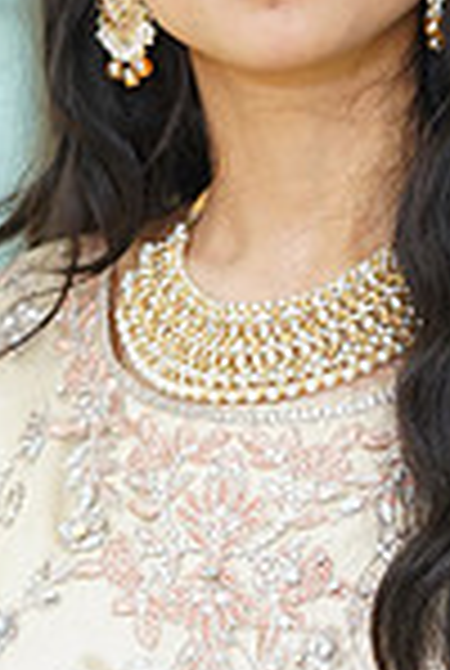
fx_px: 6158
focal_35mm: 330
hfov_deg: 4.2
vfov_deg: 6.2
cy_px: 454
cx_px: 457
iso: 640
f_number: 2.8
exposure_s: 1/160
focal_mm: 85
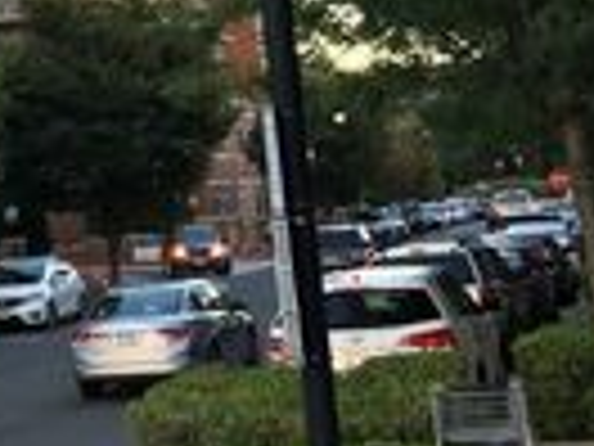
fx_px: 1888
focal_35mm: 110
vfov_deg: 13.2
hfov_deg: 16.3
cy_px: -34
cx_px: -310
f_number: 2.2
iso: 25
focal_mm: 4.15
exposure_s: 1/60
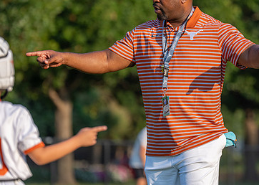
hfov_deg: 6.7
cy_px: 90
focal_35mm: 302
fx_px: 2220
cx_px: 185
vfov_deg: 4.8
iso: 250
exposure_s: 1/3200
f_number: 2.8
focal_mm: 149
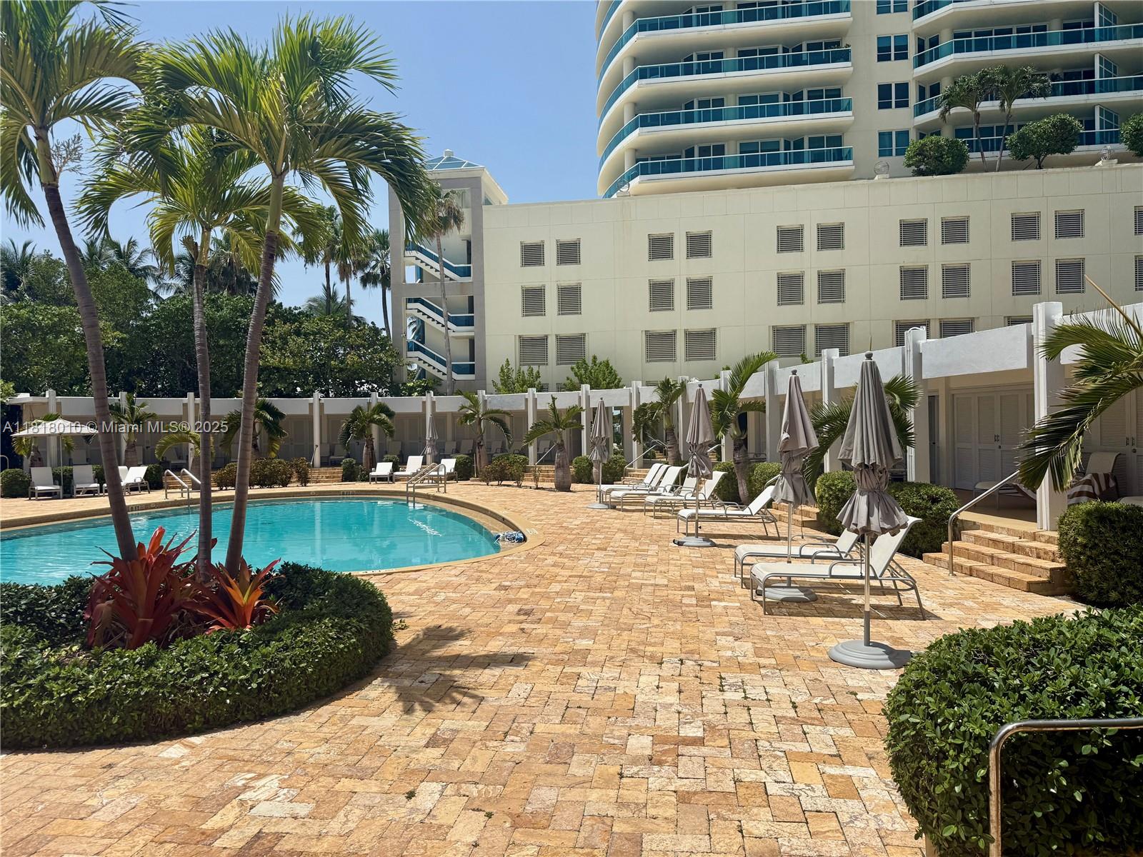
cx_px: 572
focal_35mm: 24
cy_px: 428
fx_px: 792
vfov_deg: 56.8
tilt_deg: +0.7
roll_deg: +0.6
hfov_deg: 71.6
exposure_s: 1/8130
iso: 80
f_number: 1.78
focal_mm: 6.76
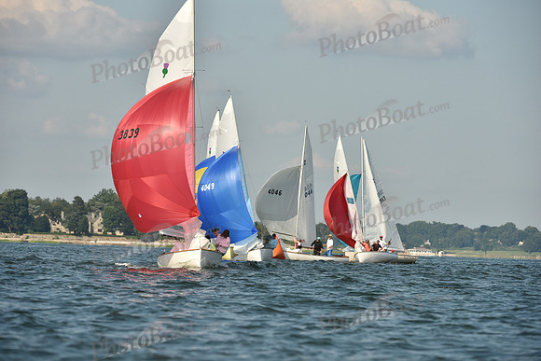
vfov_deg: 5.7
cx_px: 270
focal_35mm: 240
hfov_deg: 8.6
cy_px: 180
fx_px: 3607
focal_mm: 240
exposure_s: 1/1250
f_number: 7.1
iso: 250
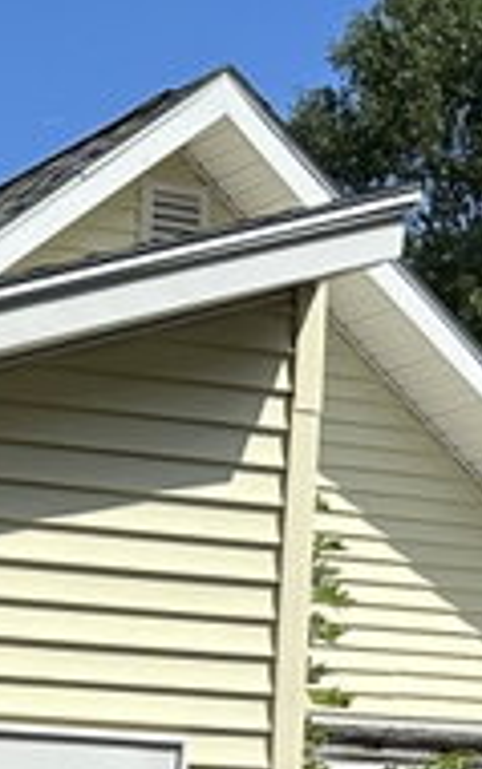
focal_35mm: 137
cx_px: -616
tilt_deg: -1.5
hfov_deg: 8.8
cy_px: 1158
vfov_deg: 14.2
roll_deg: -2.2
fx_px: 2875
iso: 80
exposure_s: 1/5525
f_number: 1.78
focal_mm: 6.86
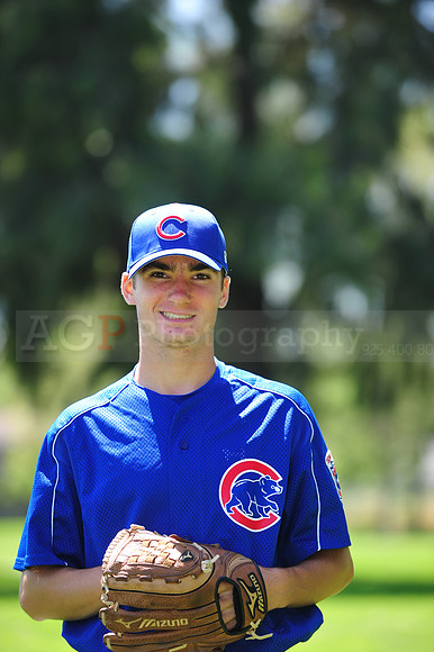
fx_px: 3621
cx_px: 217
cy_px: 326
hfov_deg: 6.9
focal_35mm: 200
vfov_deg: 10.3
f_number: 4.5
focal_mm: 200
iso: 200
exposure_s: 1/320
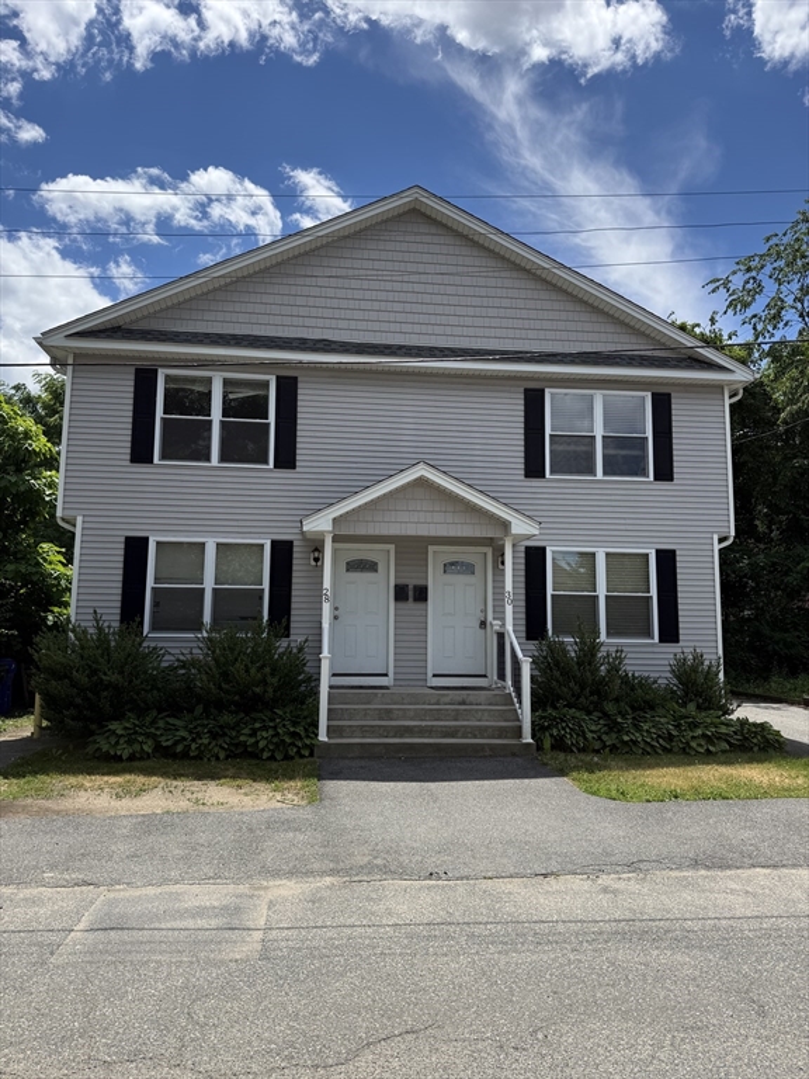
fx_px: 748
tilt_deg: +6.8
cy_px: 540
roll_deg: -2.2
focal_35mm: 24
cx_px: 404
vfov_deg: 71.6
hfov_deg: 56.8
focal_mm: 6.76
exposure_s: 1/5319
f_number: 1.78
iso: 80
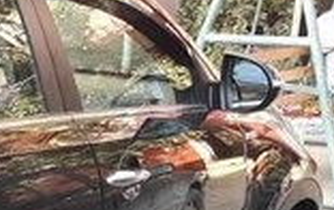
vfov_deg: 10.5
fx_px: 1103
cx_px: -302
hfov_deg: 14.7
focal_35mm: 121
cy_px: 327
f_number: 1.7
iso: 64
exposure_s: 1/50
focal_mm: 3.71
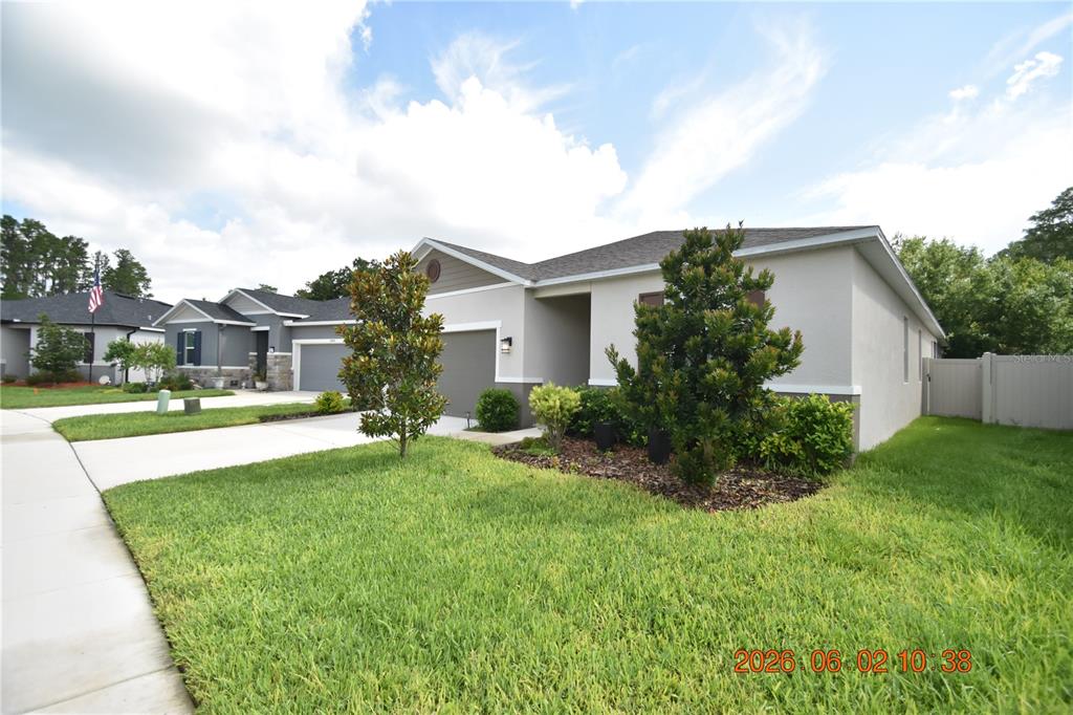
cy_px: 358
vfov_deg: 77.3
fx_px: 447
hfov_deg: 100.4
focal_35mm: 15
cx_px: 536
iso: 800
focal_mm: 10
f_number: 3.5
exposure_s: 1/4000
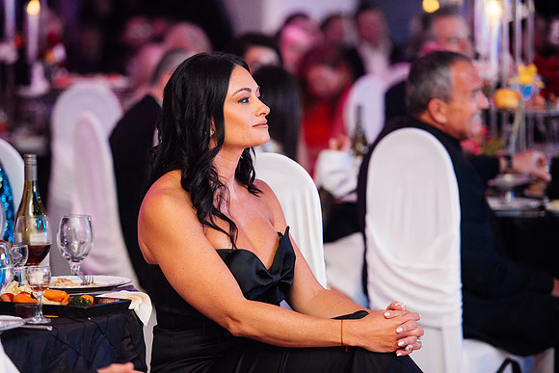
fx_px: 2407
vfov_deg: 8.9
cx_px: 280
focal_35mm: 155
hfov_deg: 13.2
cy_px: 186
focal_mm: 155
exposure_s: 1/200
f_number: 2.8
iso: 3200
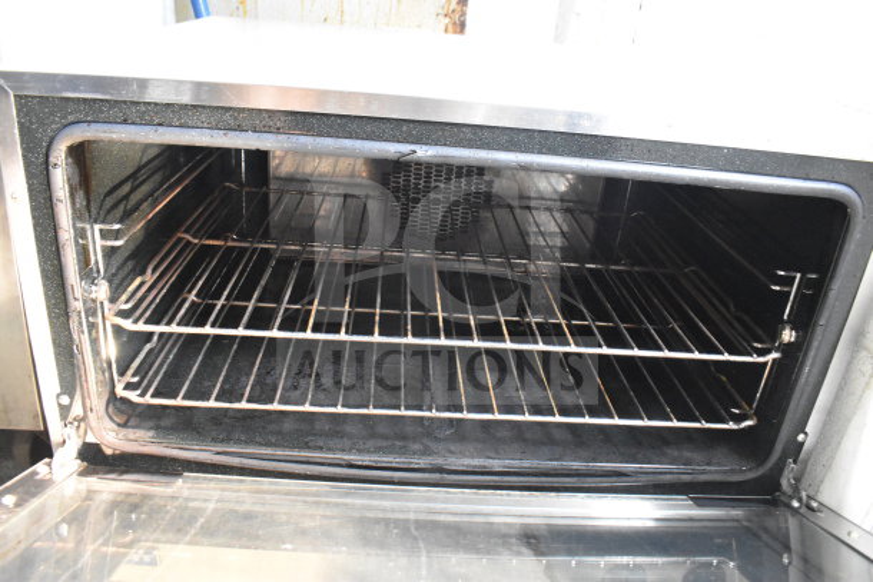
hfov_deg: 67.4
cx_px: 436
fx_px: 655
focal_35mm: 27
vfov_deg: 48.0
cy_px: 291
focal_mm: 18
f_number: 6.3
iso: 6400
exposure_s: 1/160
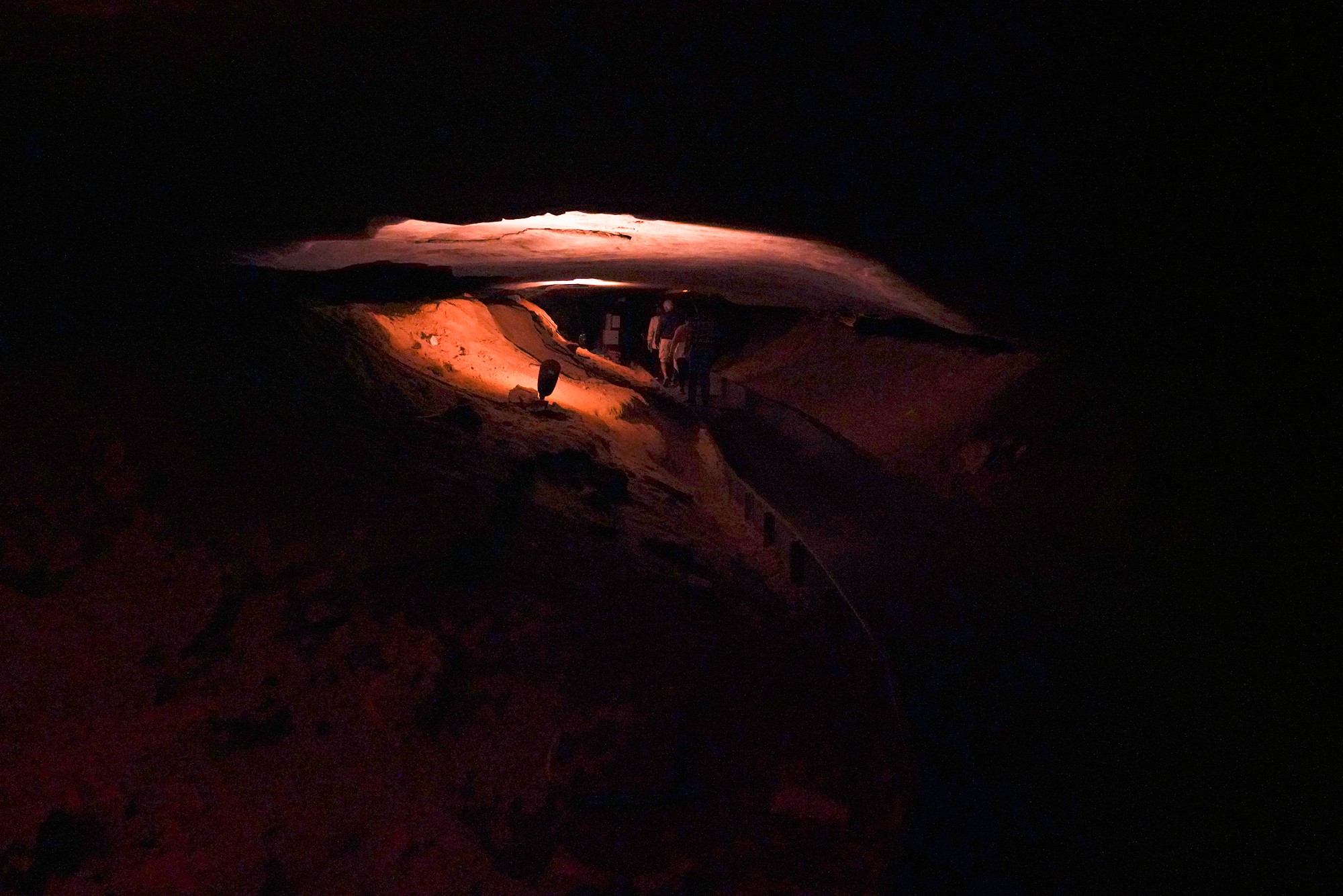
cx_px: 672
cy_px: 448
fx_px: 1045
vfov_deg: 46.4
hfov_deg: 65.5
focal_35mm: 28
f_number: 4.5
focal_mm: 28
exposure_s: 1/80
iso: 12800
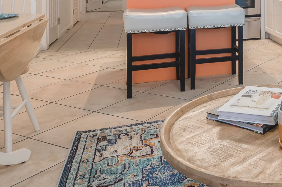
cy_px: 30
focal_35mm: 45
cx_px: 325
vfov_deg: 29.0
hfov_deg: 35.7
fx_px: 352
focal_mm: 14
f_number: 10
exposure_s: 1/13
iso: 400
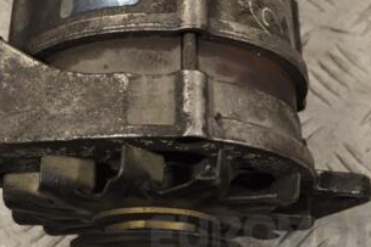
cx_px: 128
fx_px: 732
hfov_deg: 28.3
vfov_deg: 19.1
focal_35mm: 71
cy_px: 72
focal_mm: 24
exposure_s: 1/125
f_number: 5.6
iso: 400
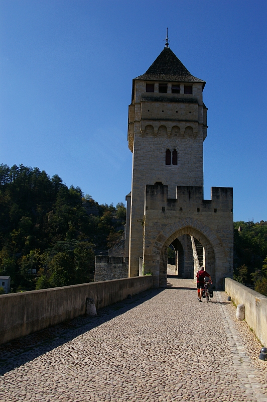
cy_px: 201
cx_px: 134
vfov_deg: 49.6
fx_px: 435
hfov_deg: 34.2
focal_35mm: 39
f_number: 13
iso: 400
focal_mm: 26
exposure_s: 1/500
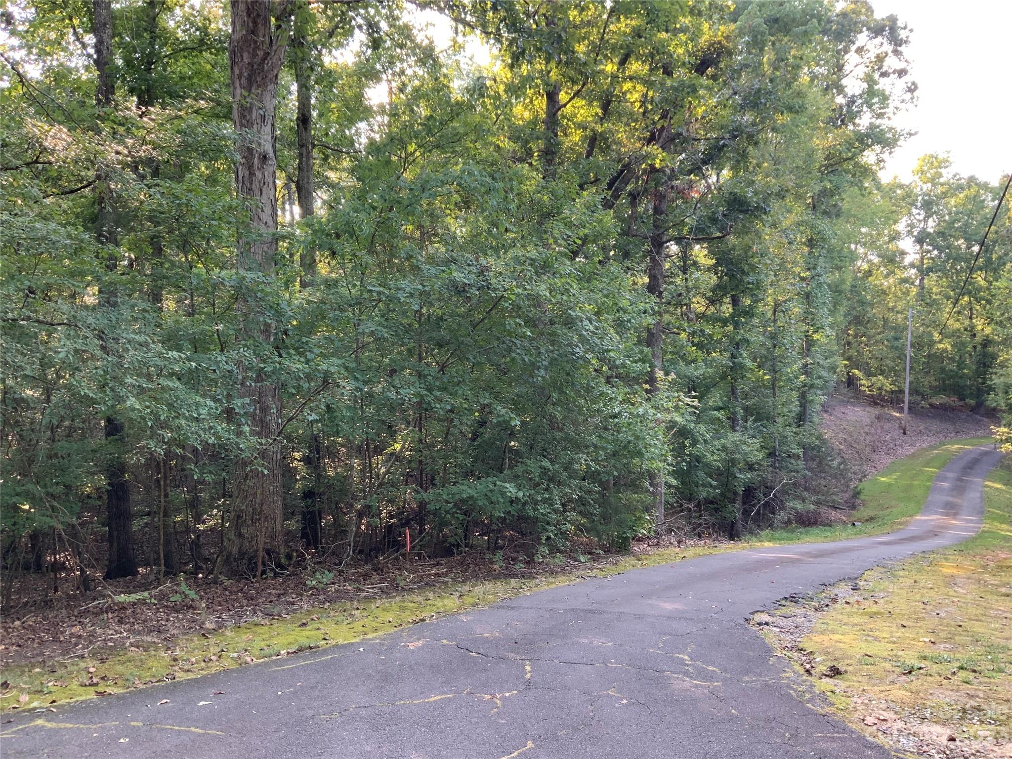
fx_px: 848
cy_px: 380
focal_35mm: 29
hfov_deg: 61.7
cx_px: 506
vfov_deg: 48.2
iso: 64
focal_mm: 3
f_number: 1.8
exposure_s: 1/122
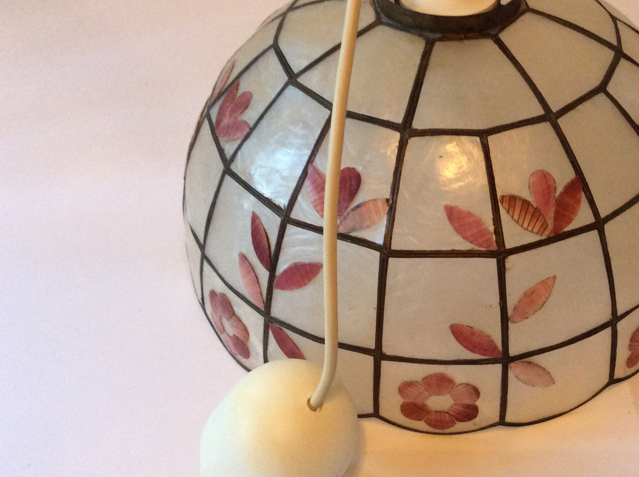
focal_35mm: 43
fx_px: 793
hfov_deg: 43.3
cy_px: 233
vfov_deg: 33.5
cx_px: 425
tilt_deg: -45.7
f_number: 2.4
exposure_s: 1/25
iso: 160
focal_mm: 3.3
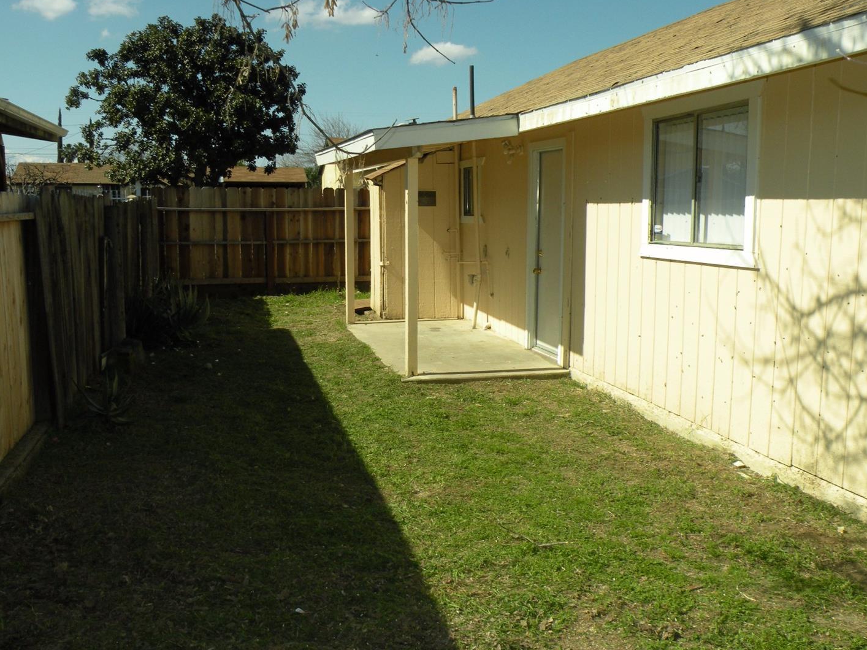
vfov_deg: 40.7
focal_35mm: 35
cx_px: 440
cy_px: 327
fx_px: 876
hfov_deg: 52.6
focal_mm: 5.8
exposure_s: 1/906
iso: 94
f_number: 4.5
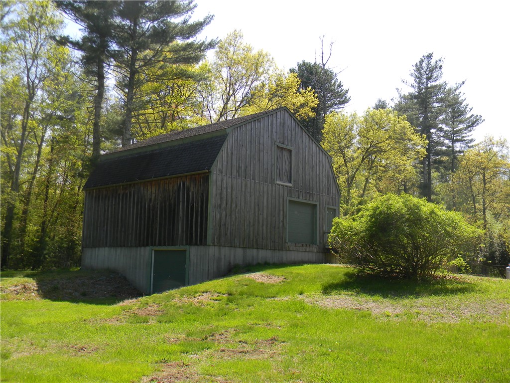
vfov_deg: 39.7
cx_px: 255
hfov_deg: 51.4
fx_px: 530
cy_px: 192
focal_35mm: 36
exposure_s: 1/377
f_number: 3.7
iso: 80
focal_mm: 6.4
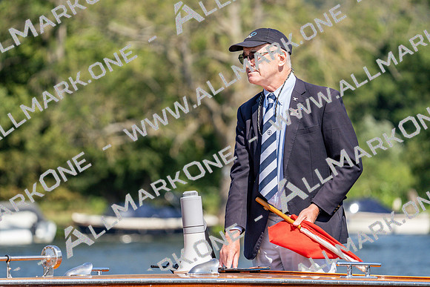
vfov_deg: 4.7
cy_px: 144
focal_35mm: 295
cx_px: 215
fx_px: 3524
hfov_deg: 7.0
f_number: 5.6
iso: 400
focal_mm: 295
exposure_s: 1/2000
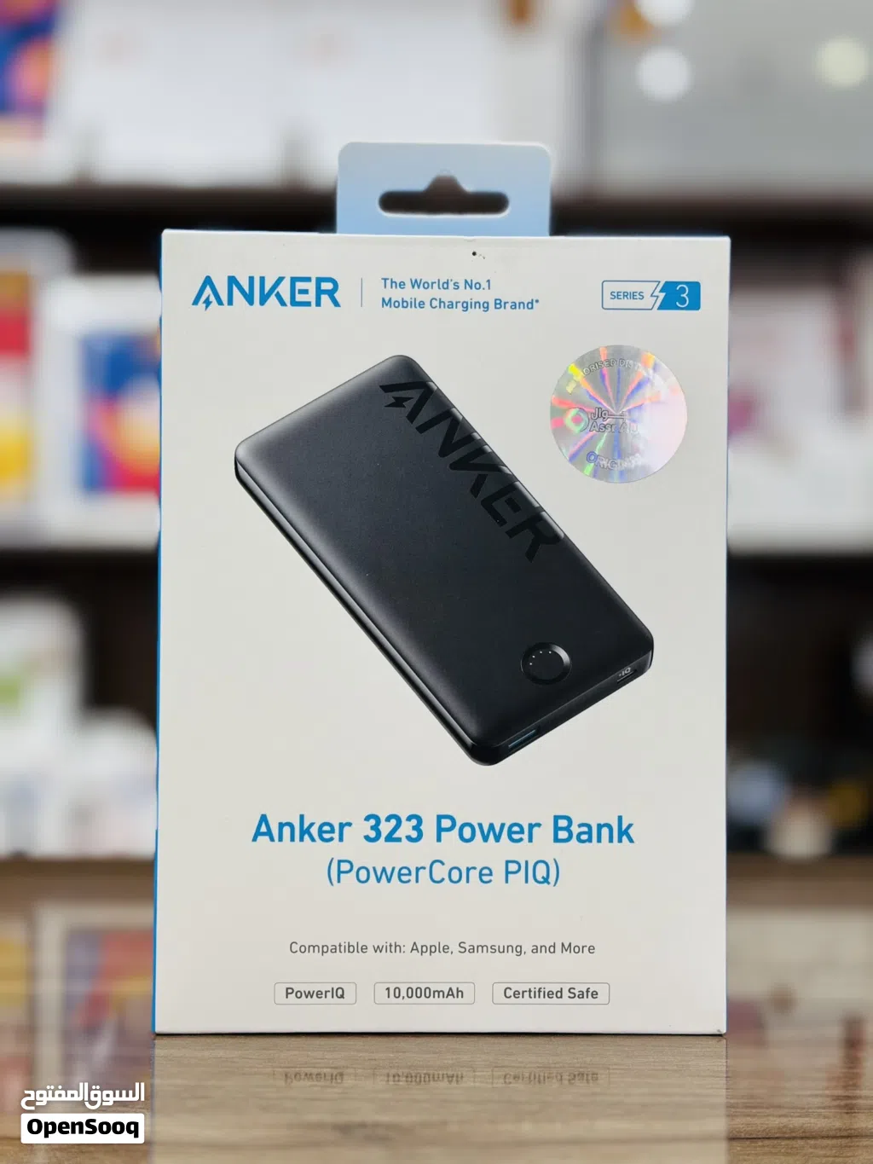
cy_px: 582
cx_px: 436
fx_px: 1748
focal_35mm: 52
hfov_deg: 28.0
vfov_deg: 36.8
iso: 40
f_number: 1.6
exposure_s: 1/100
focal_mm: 5.96
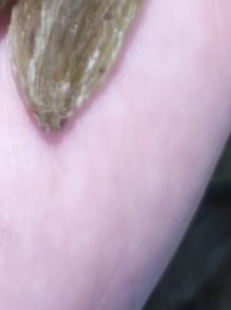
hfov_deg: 10.2
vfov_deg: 10.2
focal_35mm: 145
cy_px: -612
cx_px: 42
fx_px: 1295
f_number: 1.69
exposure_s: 1/100
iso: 79
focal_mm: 6.72
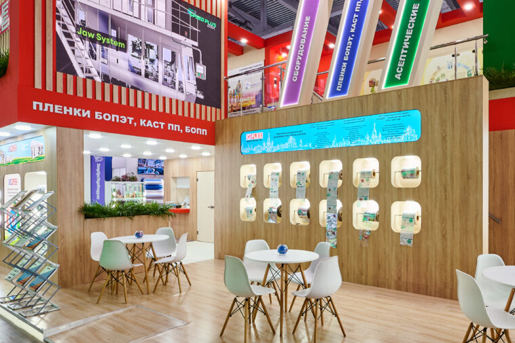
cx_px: 349
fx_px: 343
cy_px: 191
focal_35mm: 24
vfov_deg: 53.0
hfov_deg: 71.3
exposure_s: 1/20
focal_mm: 14
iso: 250
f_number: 8
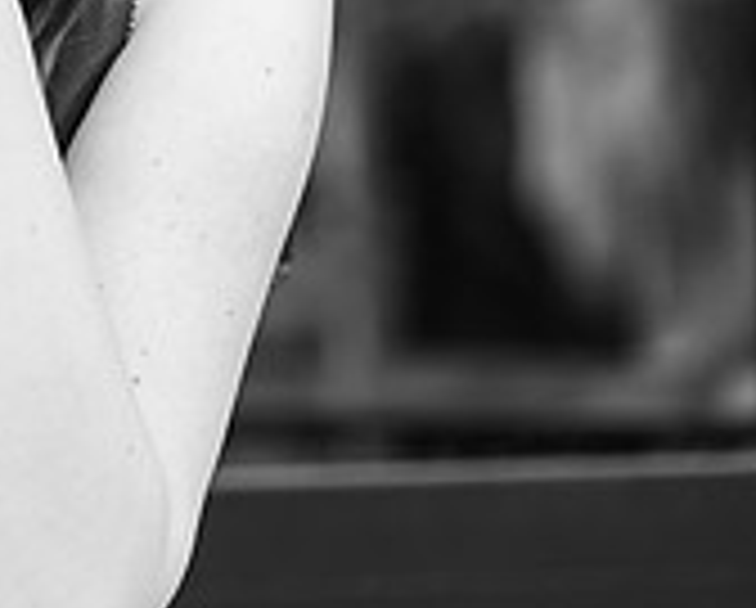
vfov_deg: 5.6
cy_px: -178
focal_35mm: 275
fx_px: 6164
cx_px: -536
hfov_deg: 6.9
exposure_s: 1/500
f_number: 1.8
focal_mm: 85
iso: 250
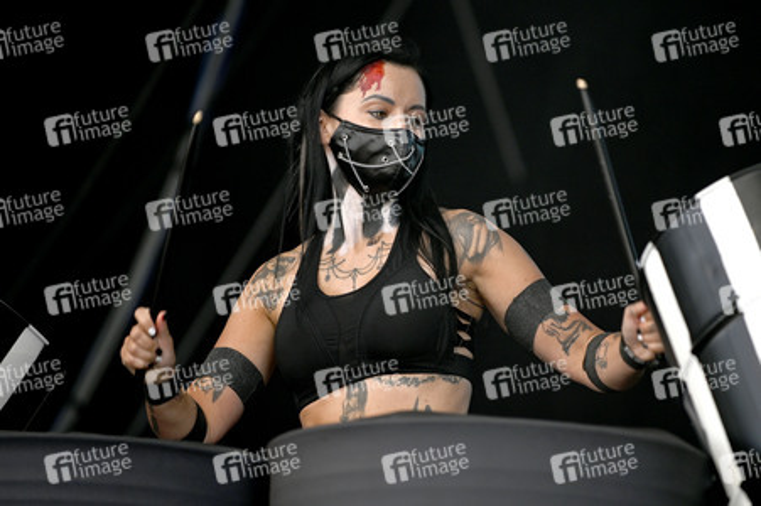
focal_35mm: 200
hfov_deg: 10.3
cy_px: 253
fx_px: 4225
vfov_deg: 6.9
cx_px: 380
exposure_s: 1/500
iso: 200
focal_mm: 200
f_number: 2.8
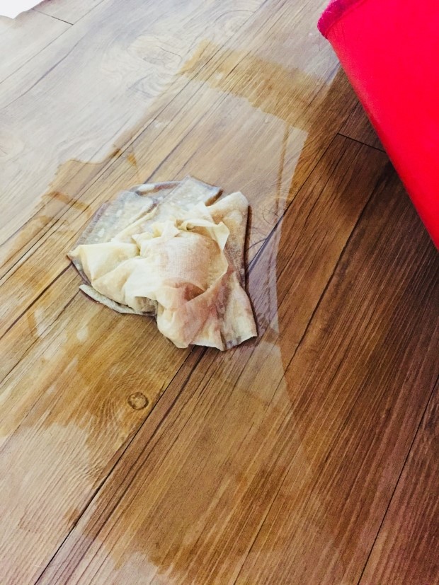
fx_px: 490
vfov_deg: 61.7
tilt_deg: -58.6
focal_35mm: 29
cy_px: 292
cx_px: 220
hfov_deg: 48.2
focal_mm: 4.15
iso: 400
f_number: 2.2
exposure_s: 1/15
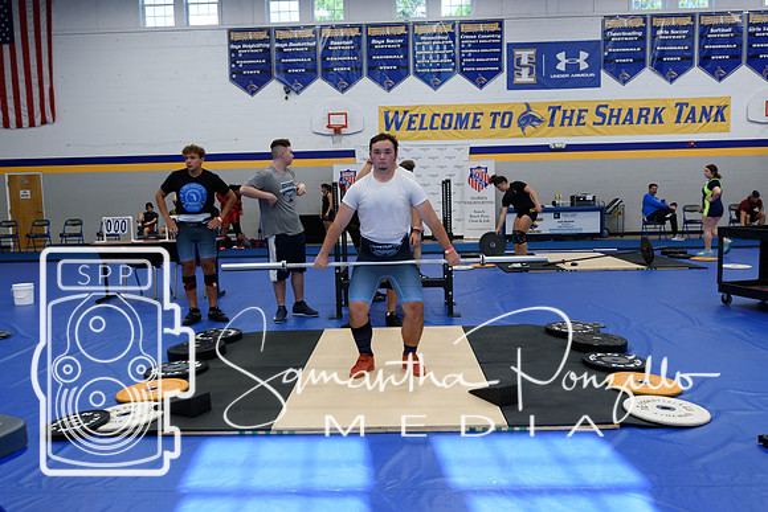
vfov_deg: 43.6
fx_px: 640
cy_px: 256
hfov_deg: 61.9
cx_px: 384
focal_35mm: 30
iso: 400
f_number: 4
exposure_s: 1/60
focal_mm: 20
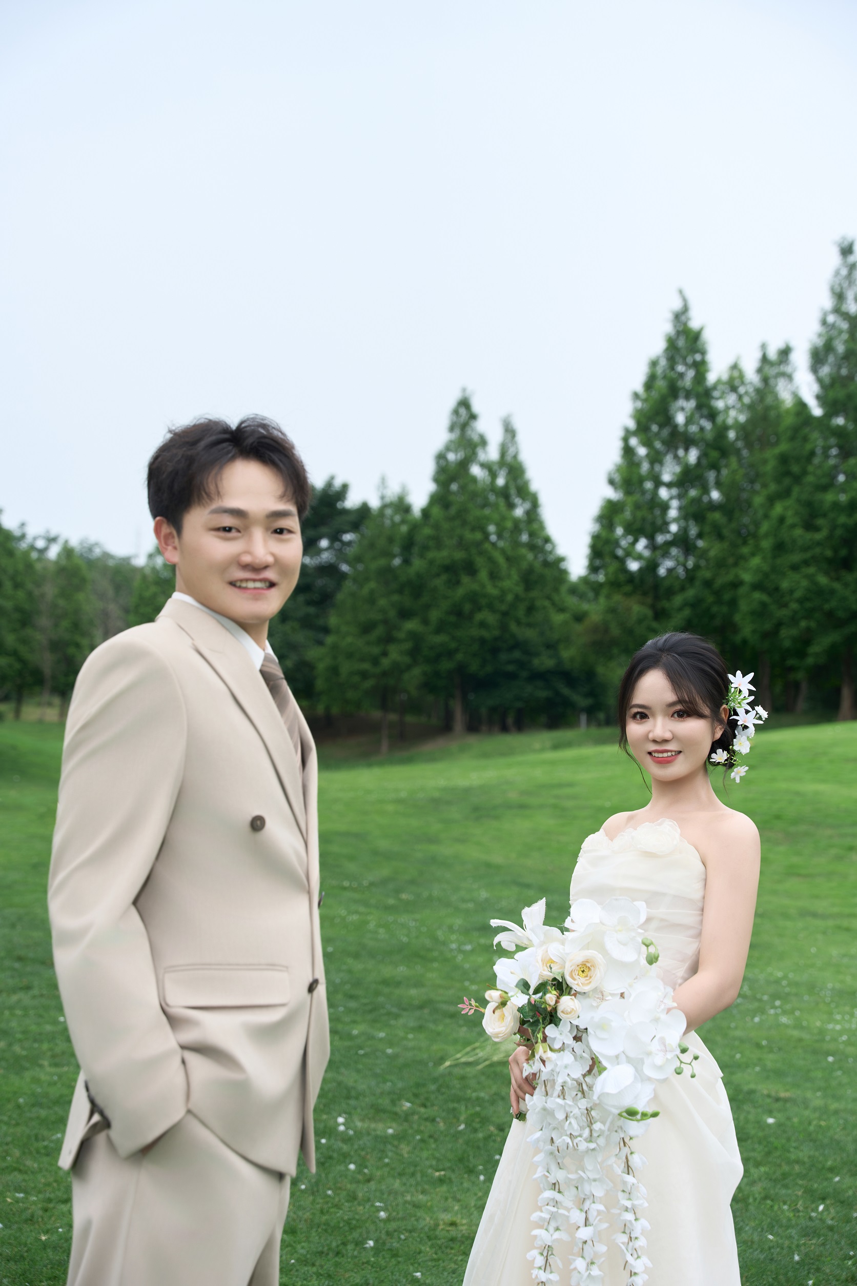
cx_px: 428
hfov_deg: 24.7
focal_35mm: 55
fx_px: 1953
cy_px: 643
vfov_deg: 36.4
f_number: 4.5
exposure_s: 1/250
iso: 100
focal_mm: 54.7
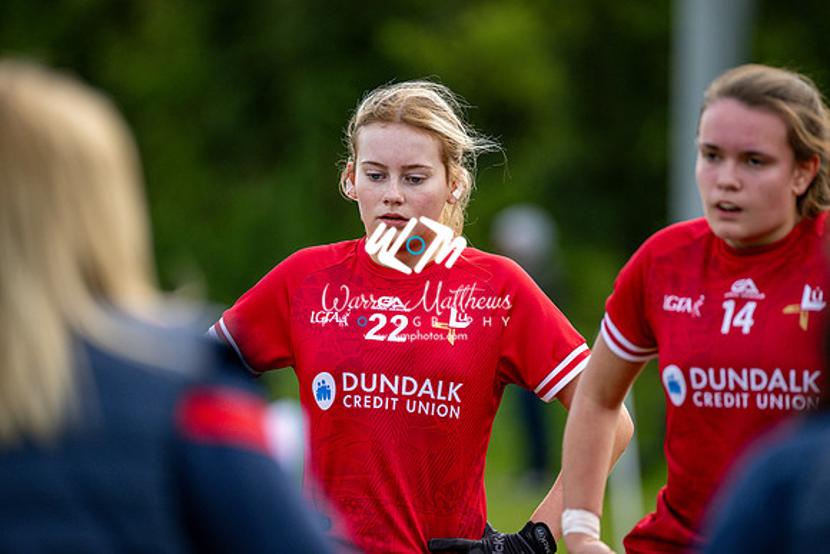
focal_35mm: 300
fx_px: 6918
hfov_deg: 6.9
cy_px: 277
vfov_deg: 4.6
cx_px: 415
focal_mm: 300
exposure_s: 1/4000
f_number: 2.8
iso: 640
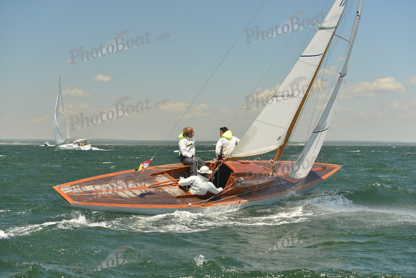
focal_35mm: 70
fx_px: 809
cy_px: 139
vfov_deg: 19.5
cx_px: 208
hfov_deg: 28.8
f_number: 5
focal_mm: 70
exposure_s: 1/800
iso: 400
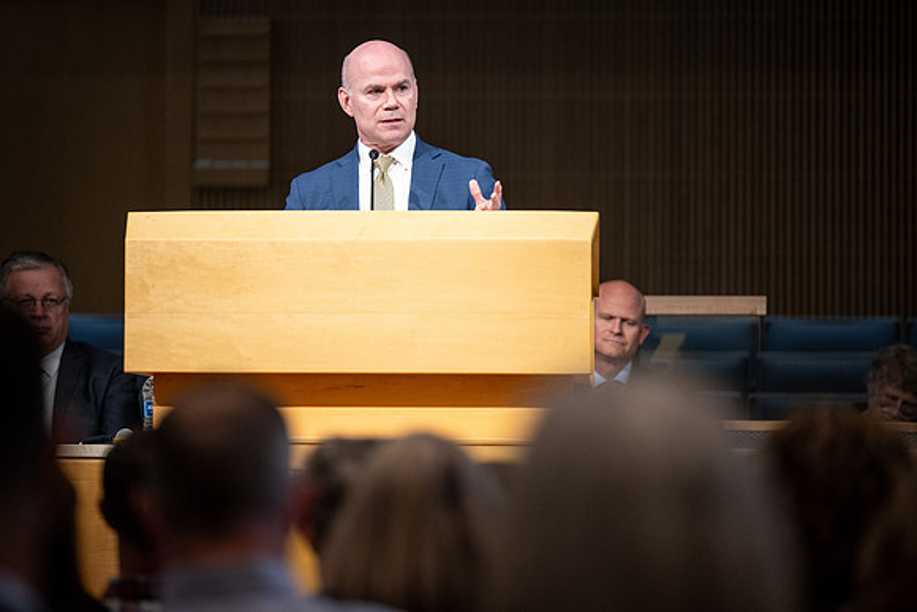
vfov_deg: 6.8
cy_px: 306
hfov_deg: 10.1
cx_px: 458
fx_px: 5180
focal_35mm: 203
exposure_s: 1/400
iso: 1250
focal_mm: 200
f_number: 2.8
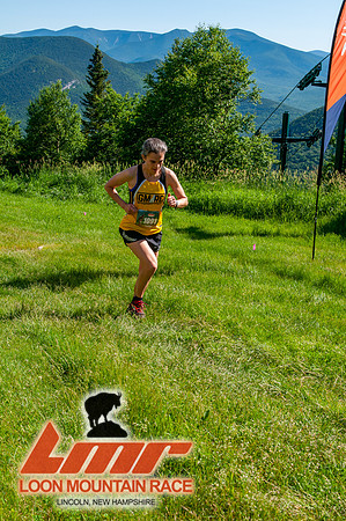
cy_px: 260
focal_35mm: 51
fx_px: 737
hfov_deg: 26.4
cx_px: 173
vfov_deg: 38.9
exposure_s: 1/400
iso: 200
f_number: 8
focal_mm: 34
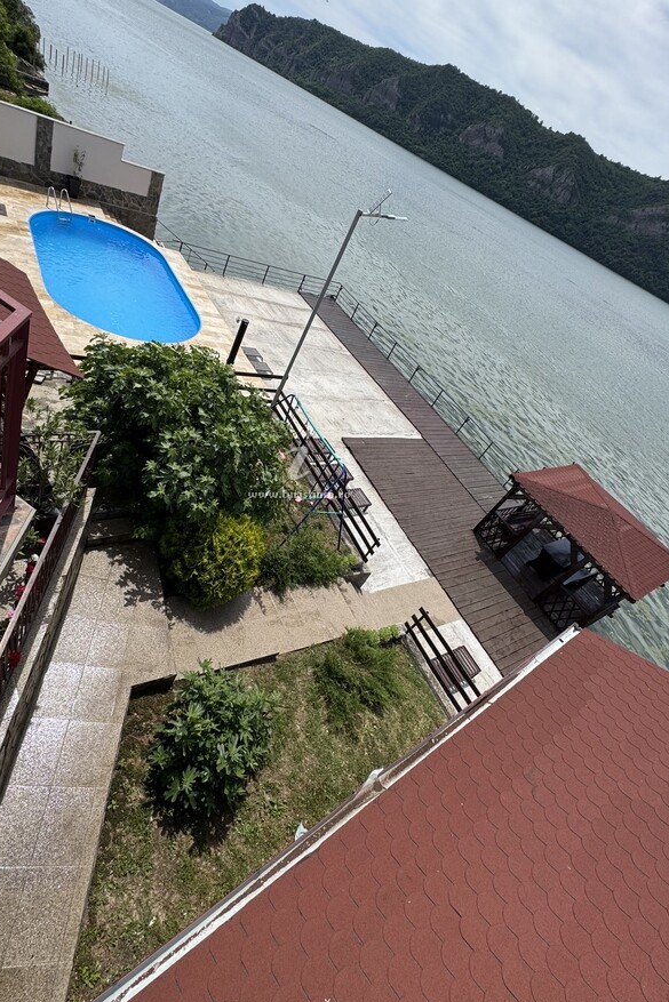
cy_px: 475
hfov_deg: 70.4
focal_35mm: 17
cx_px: 312
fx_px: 474
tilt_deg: -34.6
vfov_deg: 93.2
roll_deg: -29.0
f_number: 2.2
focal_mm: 2.22
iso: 50
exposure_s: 1/1789
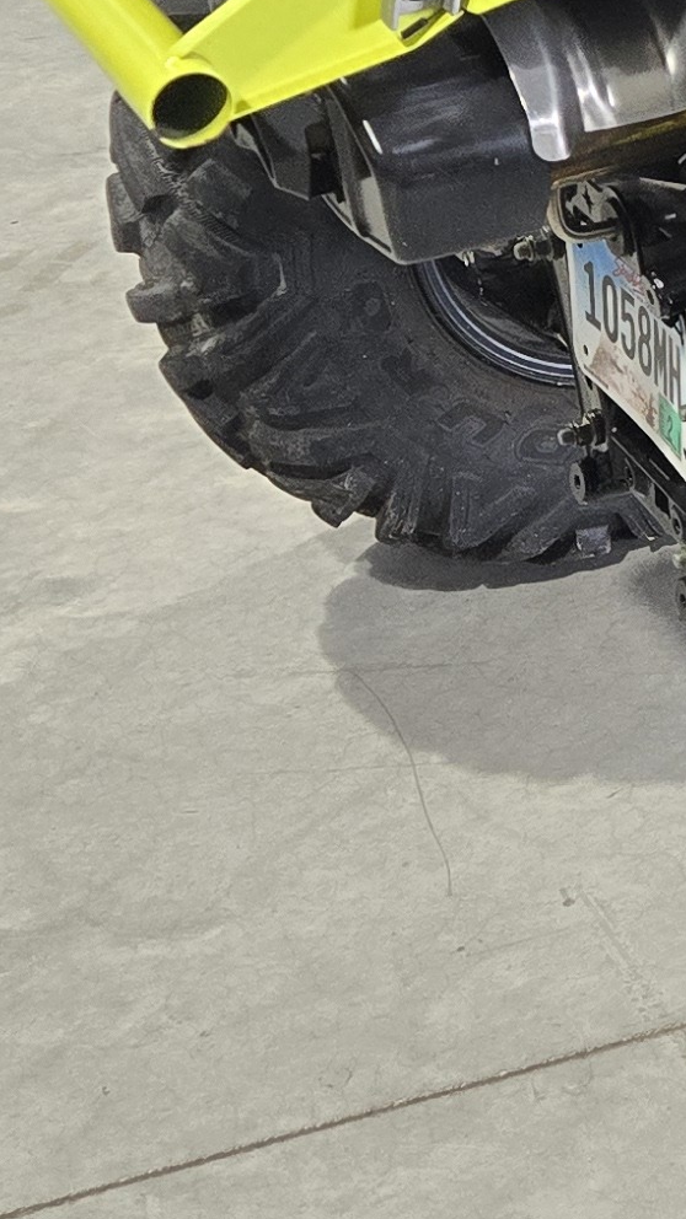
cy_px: -77
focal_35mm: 101
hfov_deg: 10.5
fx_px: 3266
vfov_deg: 20.3
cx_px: 1564
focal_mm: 5.4
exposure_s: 1/120
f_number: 1.8
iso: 200
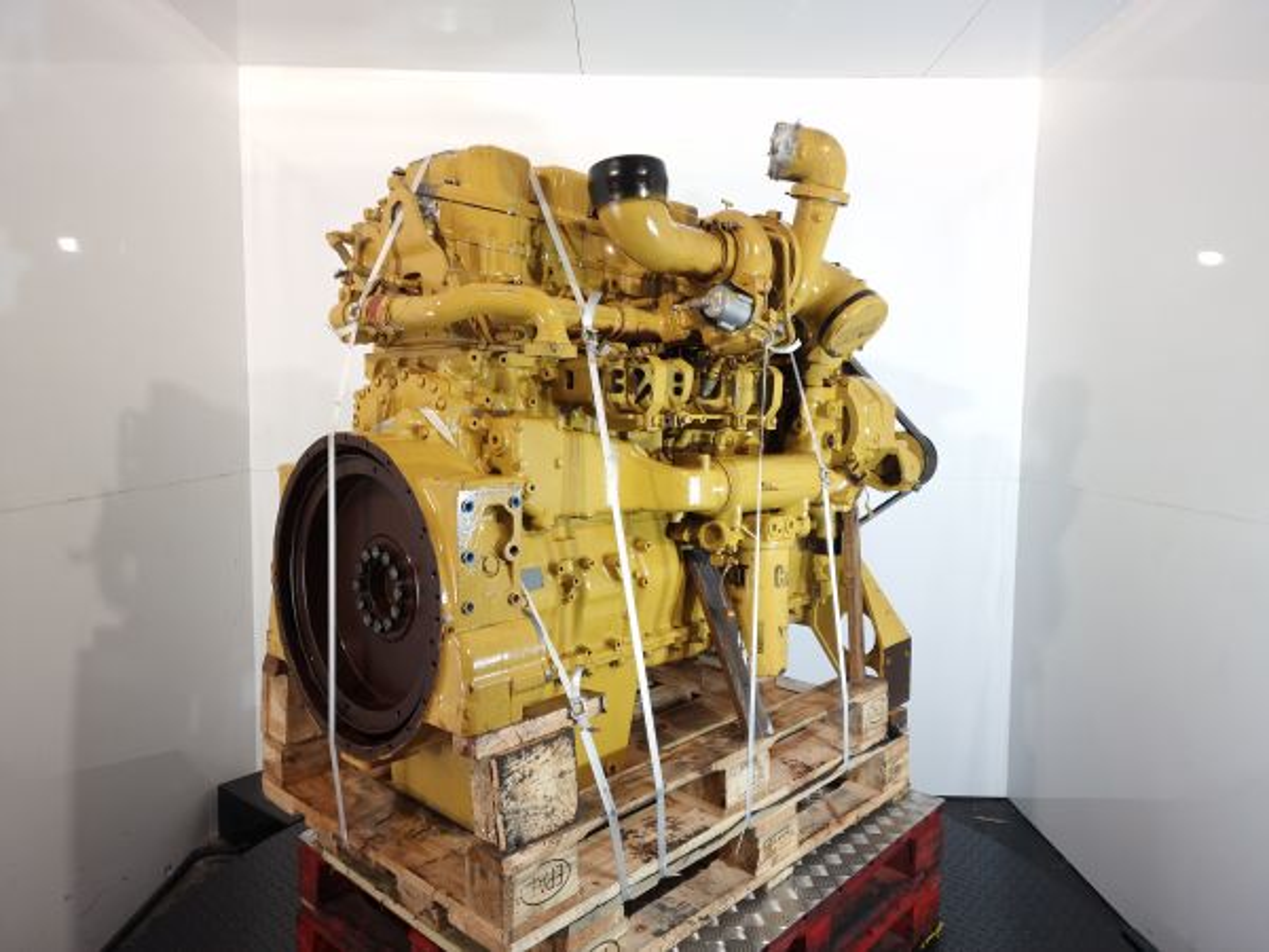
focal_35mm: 23
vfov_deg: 58.9
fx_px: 843
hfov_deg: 73.9
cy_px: 476
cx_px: 634
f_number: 1.8
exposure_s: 1/50
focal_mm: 6.4
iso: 64
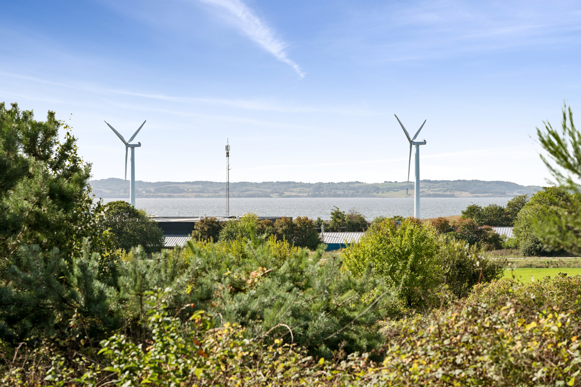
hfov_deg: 17.1
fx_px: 1937
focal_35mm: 120
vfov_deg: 11.4
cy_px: 194
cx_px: 290
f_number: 8
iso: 200
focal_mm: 120
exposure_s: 1/500
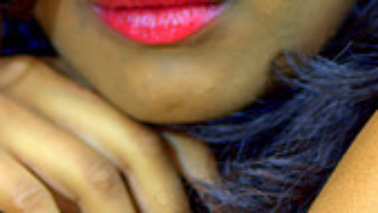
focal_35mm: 420
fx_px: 4209
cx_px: 173
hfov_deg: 5.1
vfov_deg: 2.9
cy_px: -215
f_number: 2.8
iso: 100
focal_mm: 100
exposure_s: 1/250
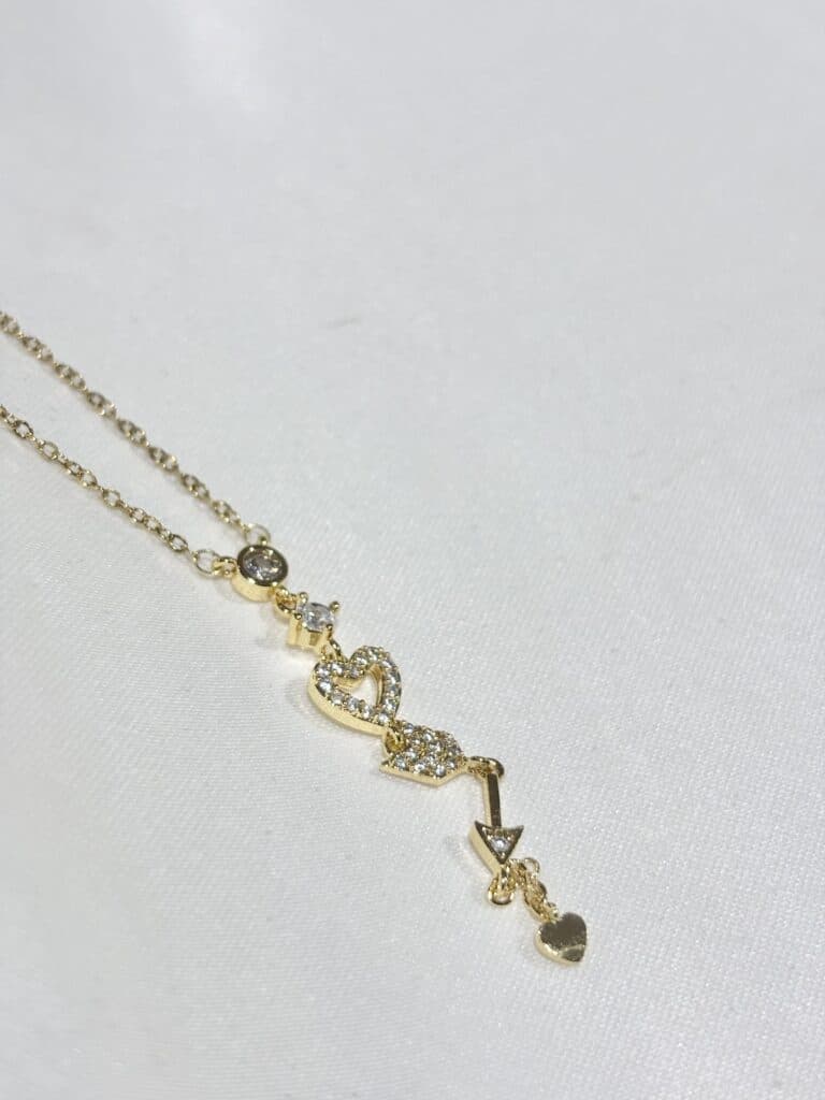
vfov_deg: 36.8
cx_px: 412
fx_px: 1652
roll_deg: +3.6
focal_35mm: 52
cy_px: 550
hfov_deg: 28.0
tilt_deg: -37.7
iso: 32
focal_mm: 5.96
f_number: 1.6
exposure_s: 1/405
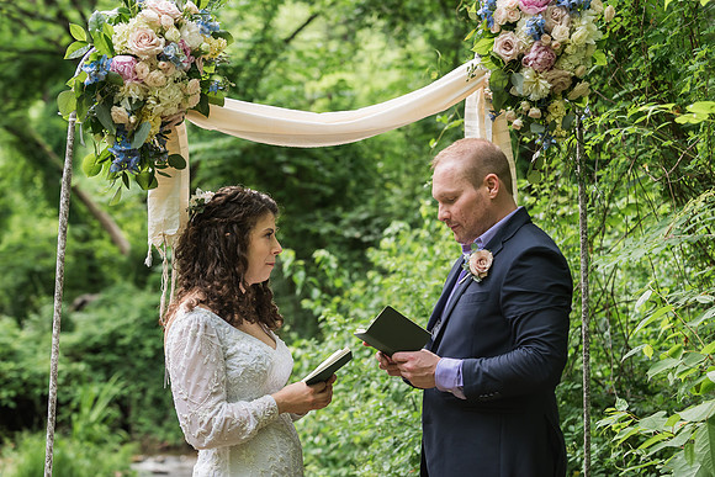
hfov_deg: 27.4
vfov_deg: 18.5
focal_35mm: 74
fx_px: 1468
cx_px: 358
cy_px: 226
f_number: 3.5
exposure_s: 1/320
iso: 500
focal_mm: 70
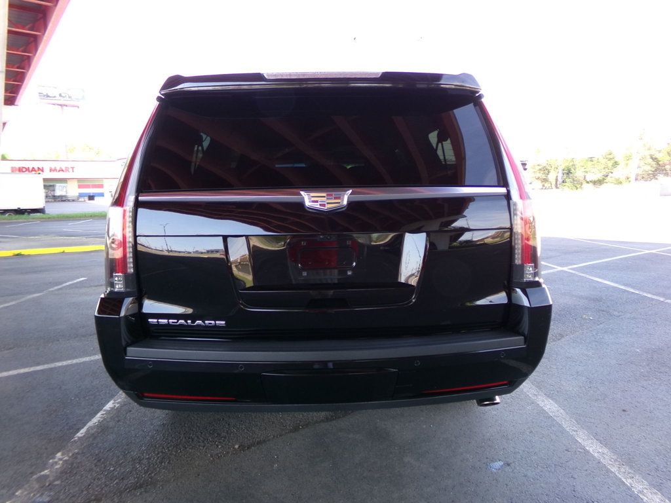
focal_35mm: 24
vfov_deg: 56.8
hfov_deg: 71.6
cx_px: 336
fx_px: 465
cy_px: 252
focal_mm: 4.3
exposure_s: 1/60
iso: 111
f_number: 3.7
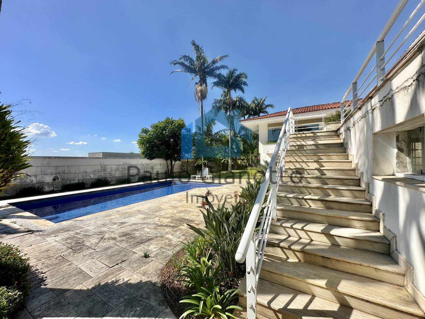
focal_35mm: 14
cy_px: 160
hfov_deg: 102.1
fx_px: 172
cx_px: 212
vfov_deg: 85.7
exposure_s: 1/2304
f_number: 2.2
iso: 50
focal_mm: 2.22
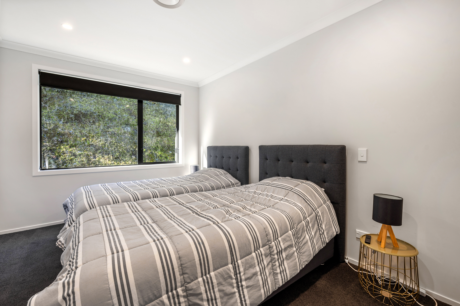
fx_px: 198
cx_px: 230
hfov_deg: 98.6
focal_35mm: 16
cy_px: 153
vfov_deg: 75.4
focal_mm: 15.5
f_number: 7.1
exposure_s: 1/8
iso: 100
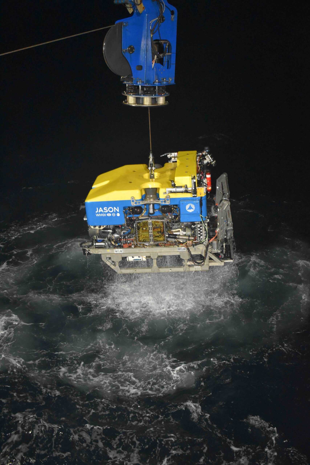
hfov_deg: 34.2
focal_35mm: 39
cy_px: 232
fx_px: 504
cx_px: 155
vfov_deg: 49.6
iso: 3200
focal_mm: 26
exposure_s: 1/60
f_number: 4
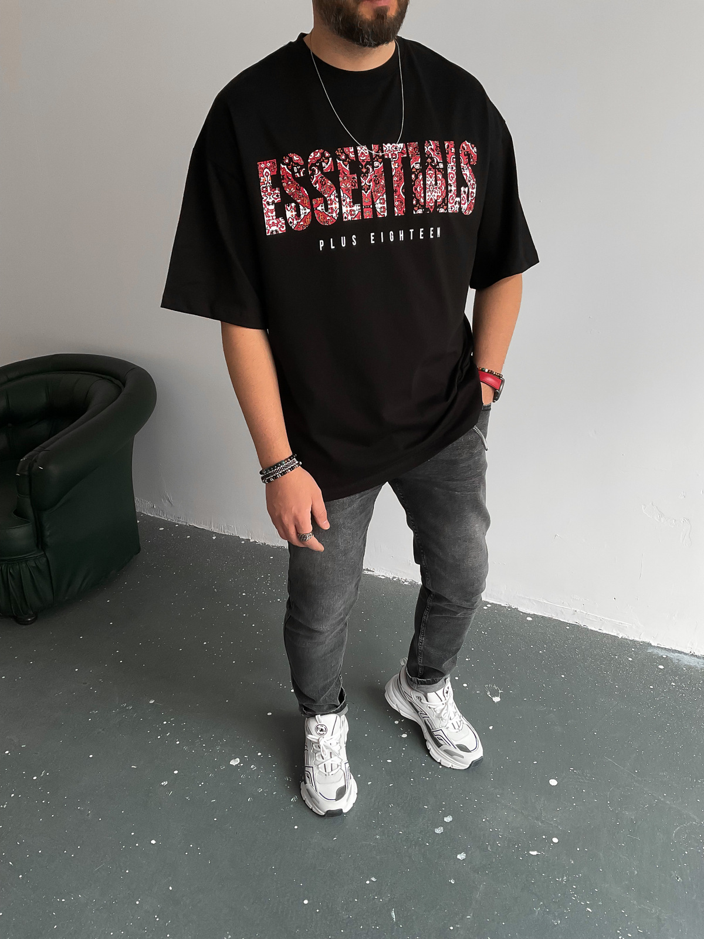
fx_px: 786
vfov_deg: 61.7
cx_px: 352
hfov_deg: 48.2
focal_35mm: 29
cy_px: 470
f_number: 1.8
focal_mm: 3
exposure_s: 1/120
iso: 40
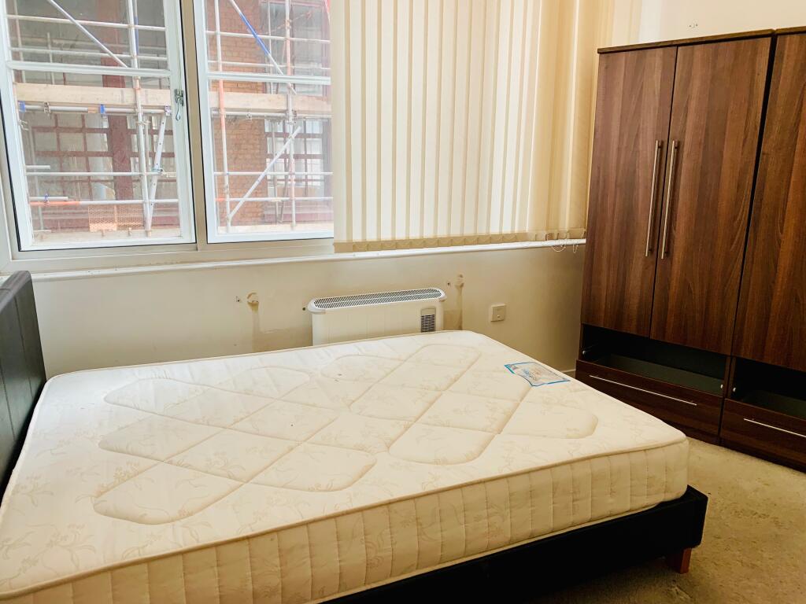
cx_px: 403
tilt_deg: -13.2
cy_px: 302
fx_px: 605
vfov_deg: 53.1
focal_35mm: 26
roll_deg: -0.8
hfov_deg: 67.3
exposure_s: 1/50
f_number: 1.8
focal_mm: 4.25
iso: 100
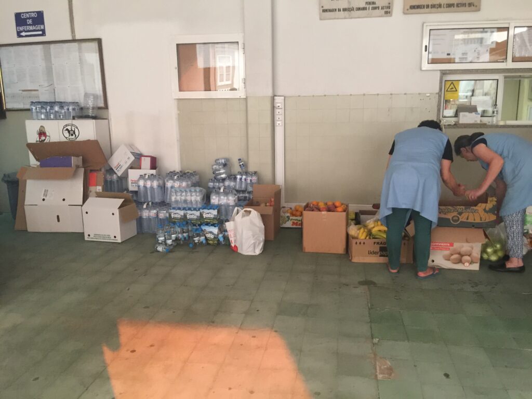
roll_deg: -0.9
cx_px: 266
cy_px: 200
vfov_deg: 48.2
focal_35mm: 29
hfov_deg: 61.7
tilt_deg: -9.9
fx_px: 446
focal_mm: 4.15
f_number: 2.2
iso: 160
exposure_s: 1/17
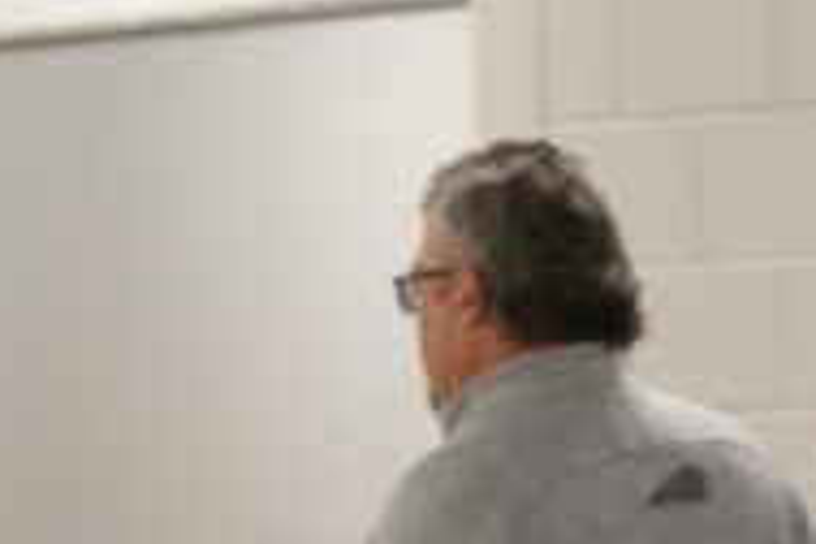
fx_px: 9225
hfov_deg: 5.0
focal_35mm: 407
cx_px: 1084
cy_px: 1366
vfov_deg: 3.3
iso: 3200
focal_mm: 50
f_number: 4
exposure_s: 1/250
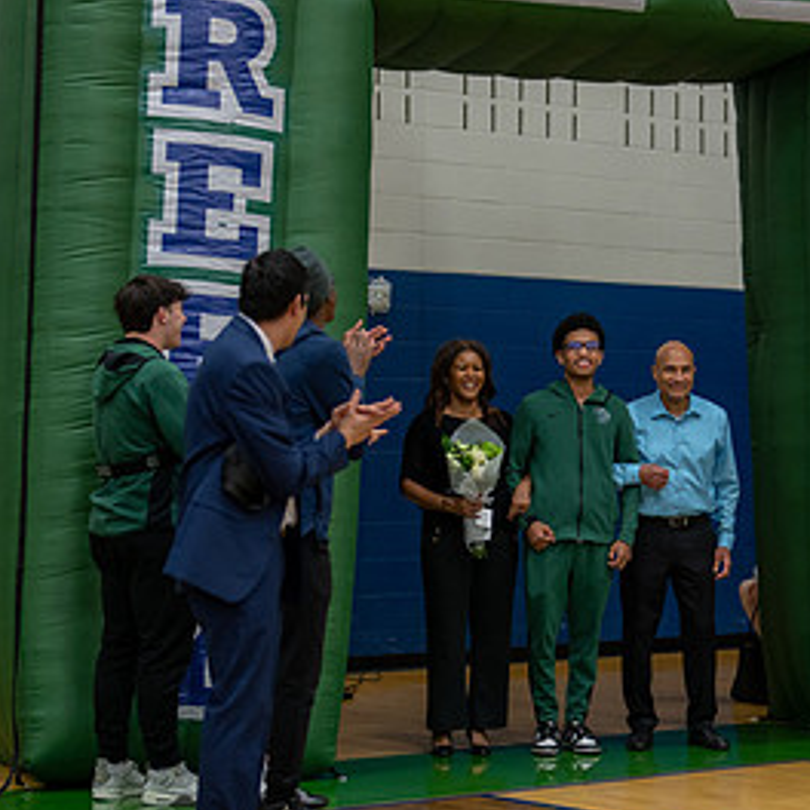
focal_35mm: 100
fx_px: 2647
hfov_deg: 17.2
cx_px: 660
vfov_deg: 17.3
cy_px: 558
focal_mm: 50
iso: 400
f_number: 1.2
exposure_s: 1/400
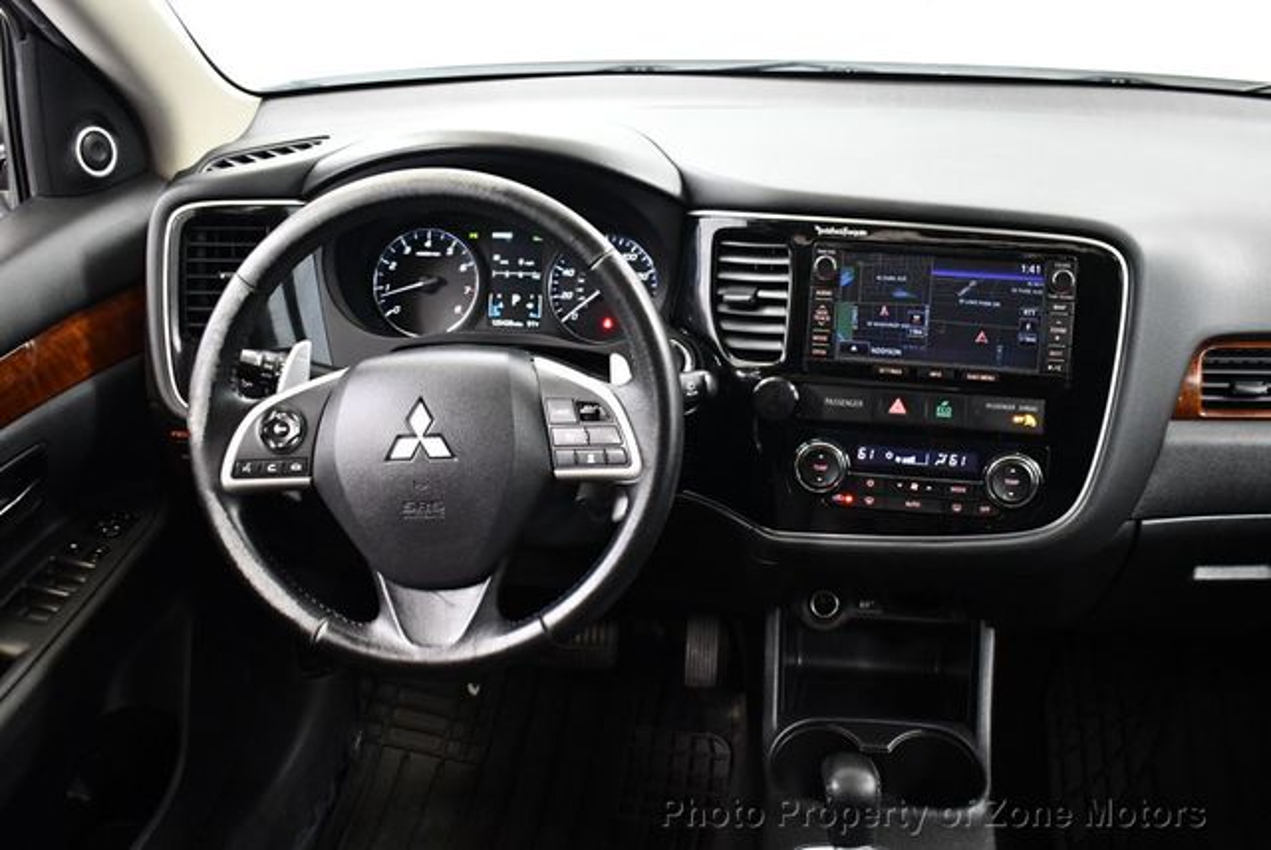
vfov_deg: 36.9
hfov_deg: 53.1
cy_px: 425
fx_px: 1272
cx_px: 636
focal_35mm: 36
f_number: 3.5
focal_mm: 18
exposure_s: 1/60
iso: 3600
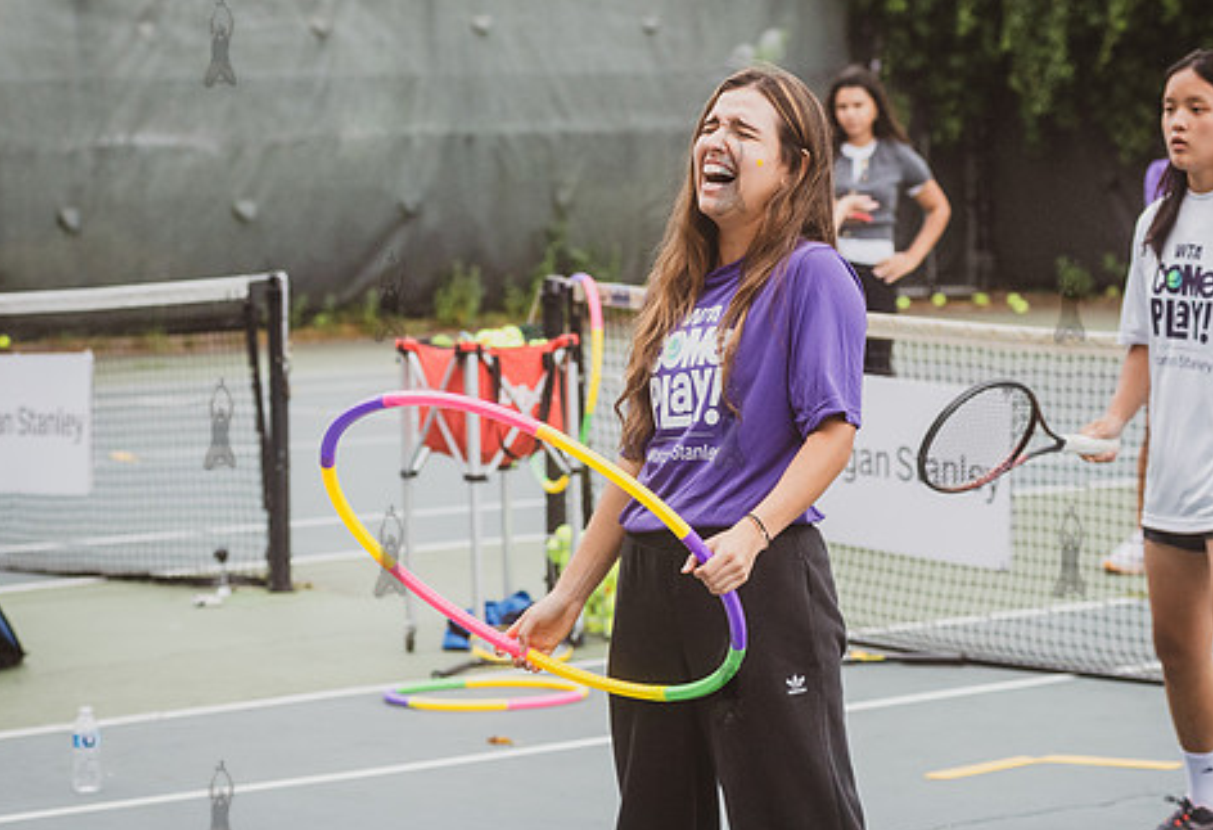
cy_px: 339
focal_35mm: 134
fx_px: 4552
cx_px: 710
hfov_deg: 15.2
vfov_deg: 10.4
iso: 1250
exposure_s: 1/1250
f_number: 5
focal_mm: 92
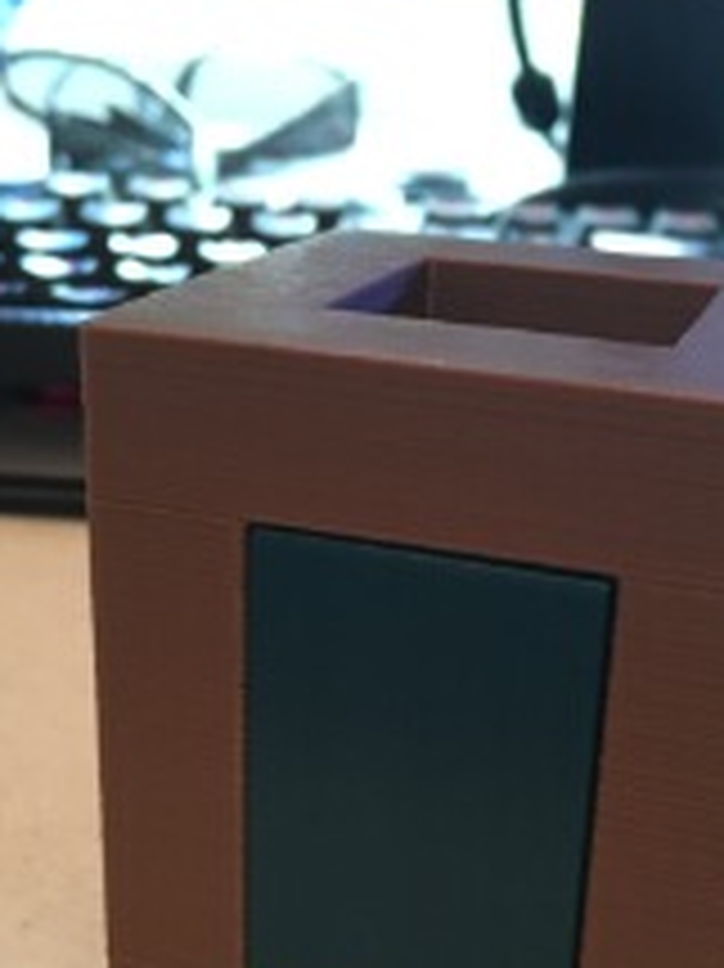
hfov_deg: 26.9
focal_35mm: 54
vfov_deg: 35.0
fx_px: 1507
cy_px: 693
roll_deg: -2.4
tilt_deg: -25.3
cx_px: 445
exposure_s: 1/17
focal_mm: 4.15
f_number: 2.2
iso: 200
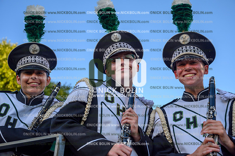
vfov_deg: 28.0
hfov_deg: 41.1
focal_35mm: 48
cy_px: 78
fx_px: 313
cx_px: 118
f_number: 4
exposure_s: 1/400
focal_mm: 48
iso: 100
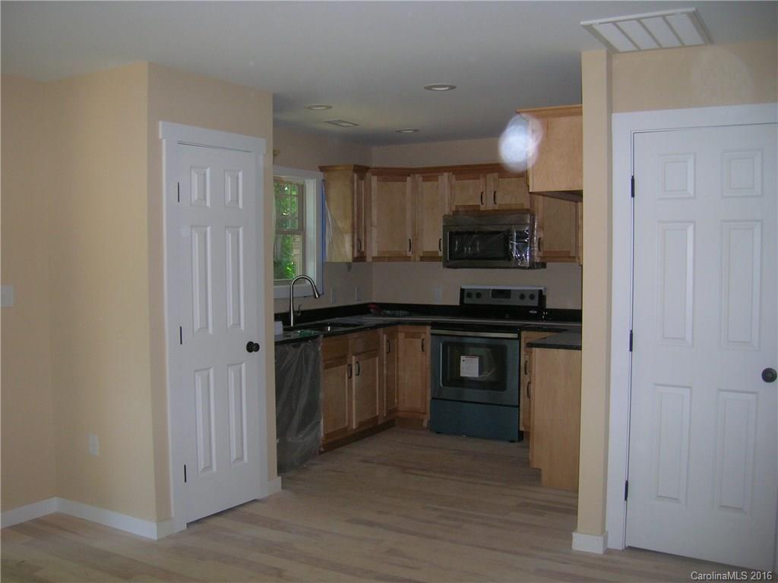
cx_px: 389
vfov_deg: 41.8
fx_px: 764
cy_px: 292
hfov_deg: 54.0
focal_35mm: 34
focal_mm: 5.7
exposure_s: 1/60.1
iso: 93
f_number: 2.9
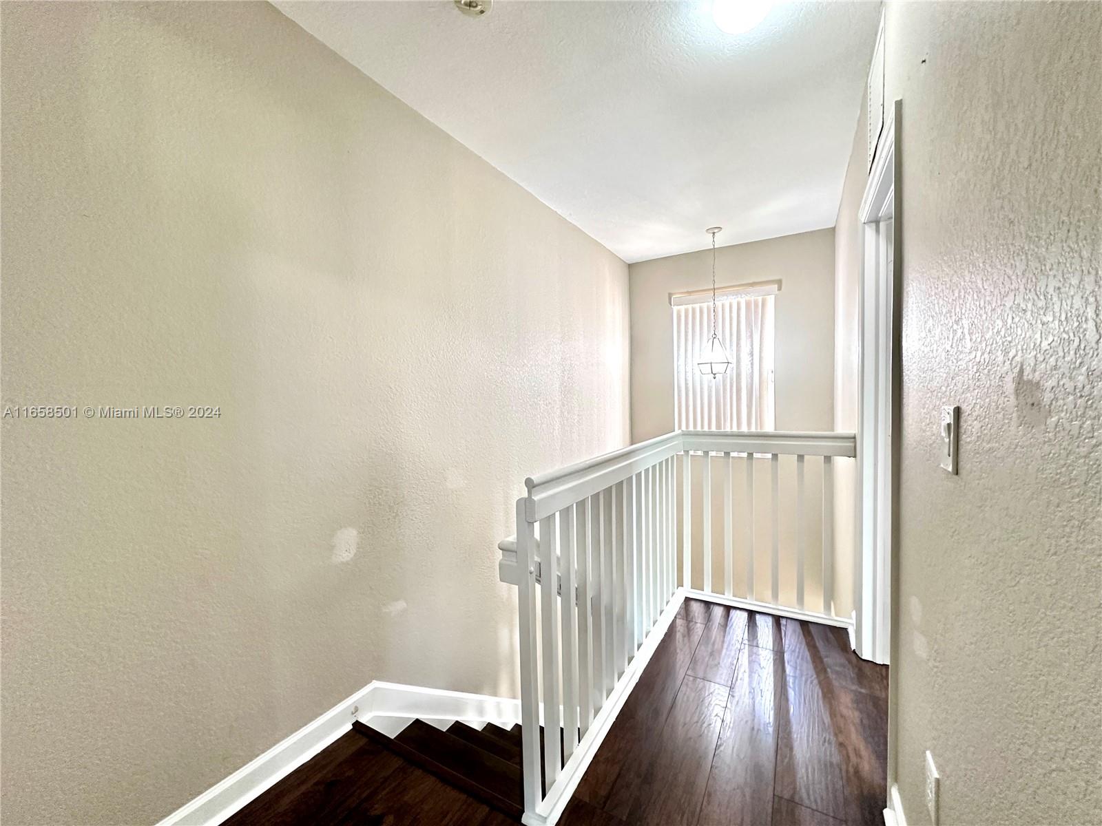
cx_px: 551
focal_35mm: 14
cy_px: 413
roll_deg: +0.7
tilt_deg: -3.3
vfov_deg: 85.7
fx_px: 446
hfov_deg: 102.1
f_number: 2.2
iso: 400
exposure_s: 1/60
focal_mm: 2.22
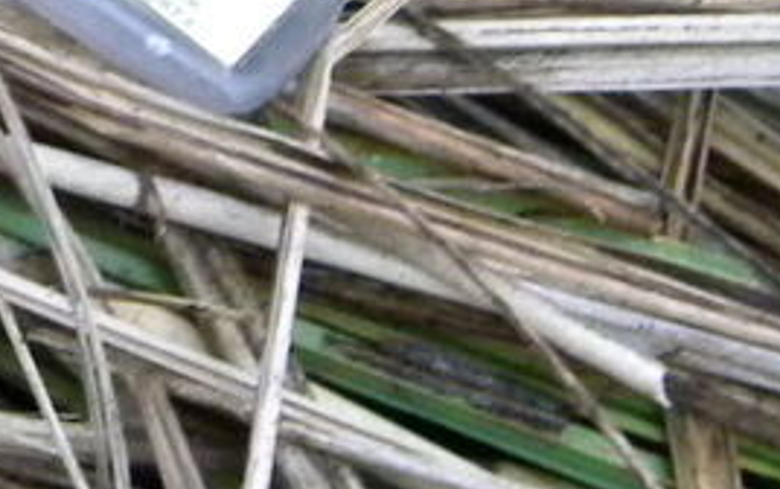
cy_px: -140
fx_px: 3447
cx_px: -661
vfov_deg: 8.0
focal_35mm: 162
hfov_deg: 11.8
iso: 400
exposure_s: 1/41.8
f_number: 3.8
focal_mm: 7.3
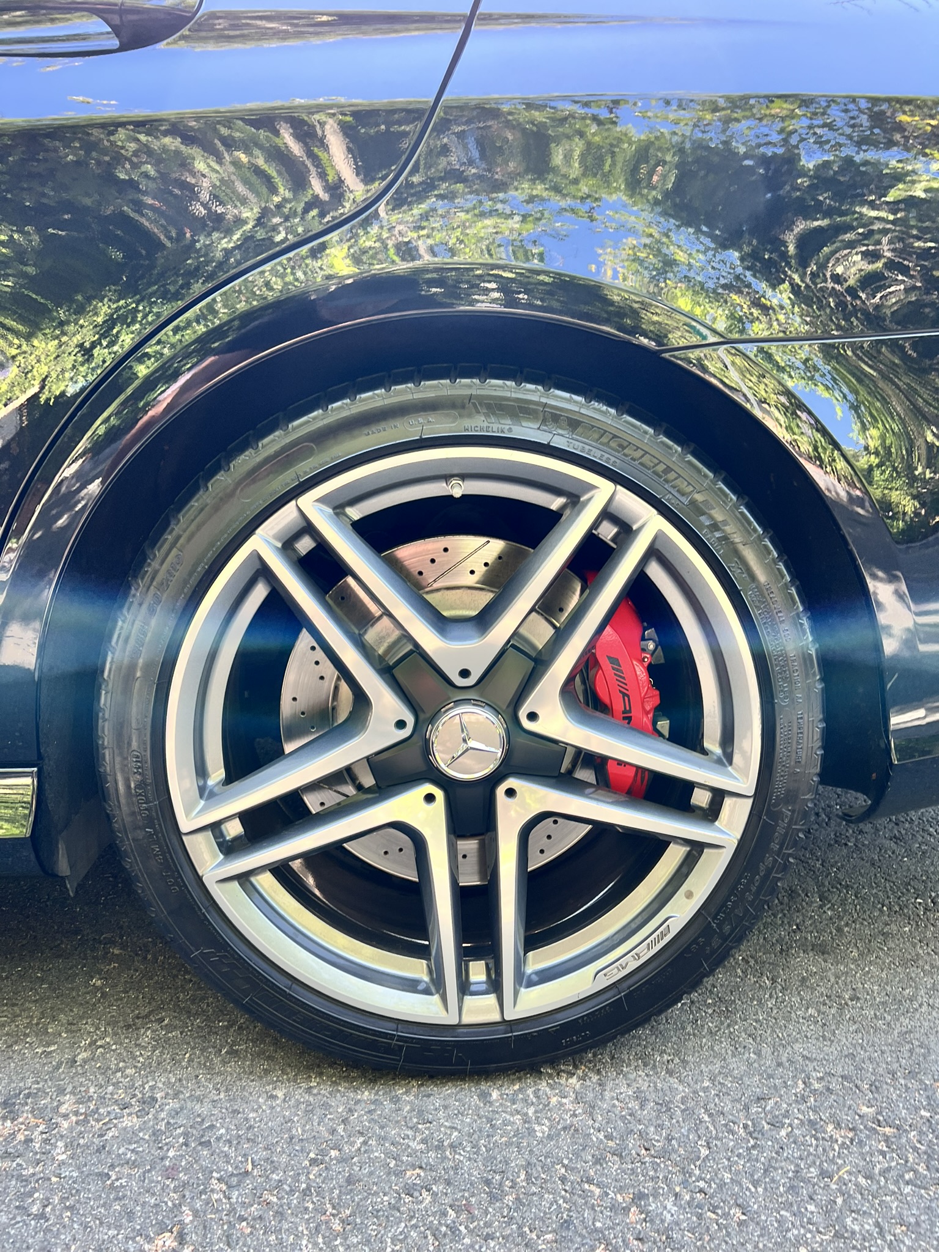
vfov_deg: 67.3
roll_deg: -5.4
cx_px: 470
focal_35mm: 26
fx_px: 940
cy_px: 626
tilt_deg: -8.8
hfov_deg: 53.1
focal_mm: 5.7
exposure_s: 1/121
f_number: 1.5
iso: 64
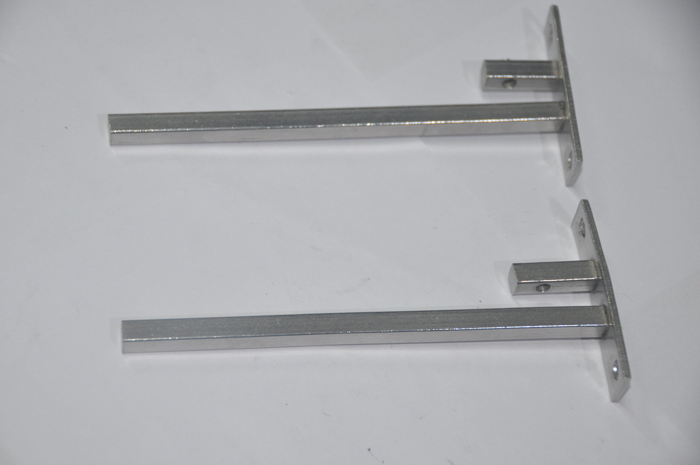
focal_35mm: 98
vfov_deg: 14.0
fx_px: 1893
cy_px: 232
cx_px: 350
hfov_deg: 20.9
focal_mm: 65
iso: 1250
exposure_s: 1/60
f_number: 5
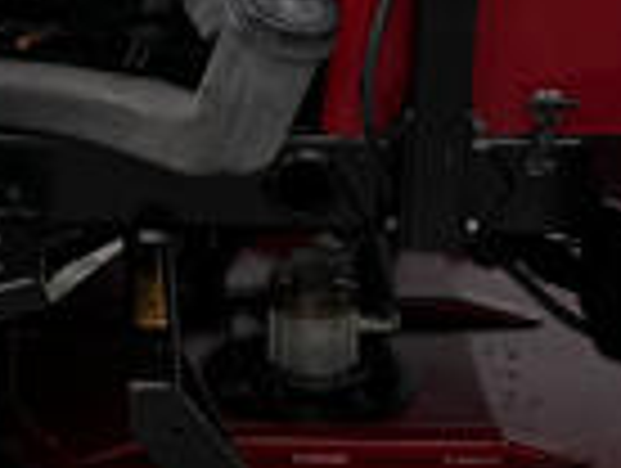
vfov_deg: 10.6
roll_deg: +1.9
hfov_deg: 13.7
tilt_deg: -22.5
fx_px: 2498
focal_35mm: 139
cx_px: -140
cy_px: 14
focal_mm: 6.76
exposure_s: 1/120
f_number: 1.78
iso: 80
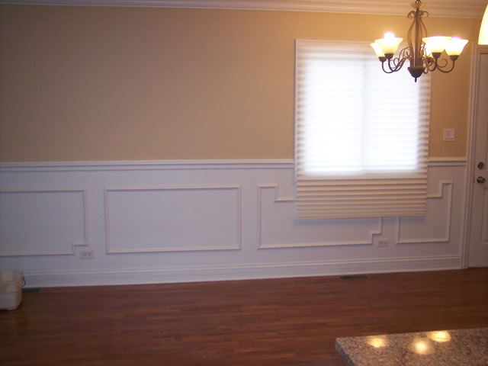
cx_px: 244
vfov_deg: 36.8
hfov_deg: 47.9
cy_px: 183
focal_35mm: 39
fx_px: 550
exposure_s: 1/60
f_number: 2.8
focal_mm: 8
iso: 140
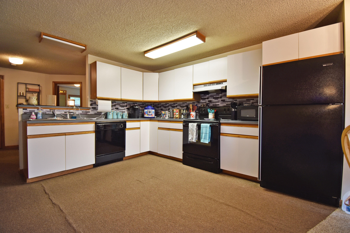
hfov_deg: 100.4
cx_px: 175
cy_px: 116
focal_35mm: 15
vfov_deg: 77.3
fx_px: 146
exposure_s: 1/15
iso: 100
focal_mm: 10
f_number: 4.5
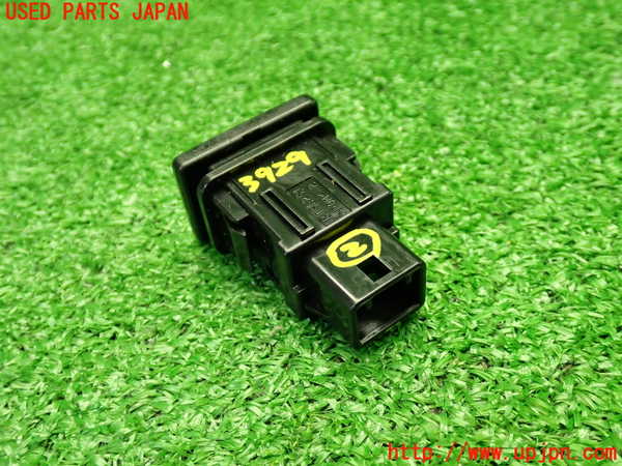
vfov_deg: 37.7
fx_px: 683
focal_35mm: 38
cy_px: 233
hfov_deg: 49.0
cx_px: 311
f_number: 2.7
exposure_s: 1/40
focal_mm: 6.83
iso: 400
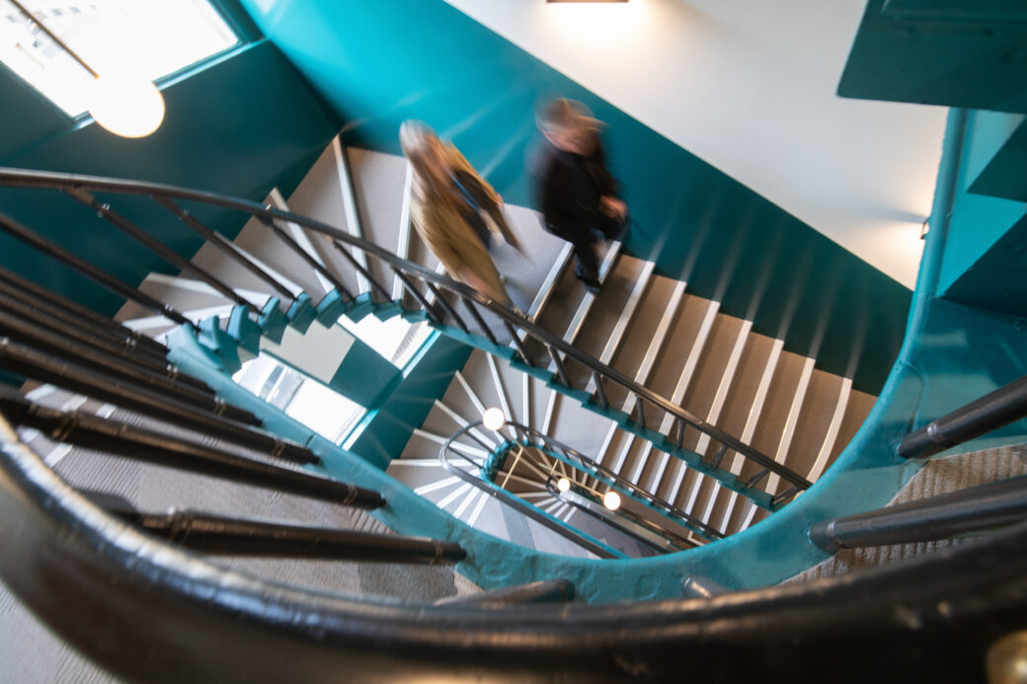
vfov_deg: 77.3
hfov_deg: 100.4
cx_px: 514
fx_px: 428
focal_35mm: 15
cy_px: 342
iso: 200
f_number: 8
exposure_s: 1/3
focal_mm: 15
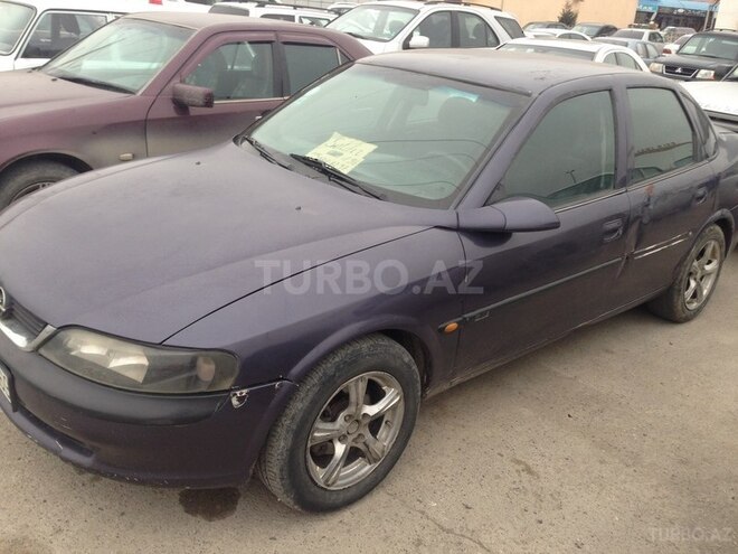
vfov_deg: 42.9
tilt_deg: -21.8
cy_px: 277
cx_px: 369
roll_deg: -4.2
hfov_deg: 55.4
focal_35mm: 33
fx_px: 704
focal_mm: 4.12
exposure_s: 1/120
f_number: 2.4
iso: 64
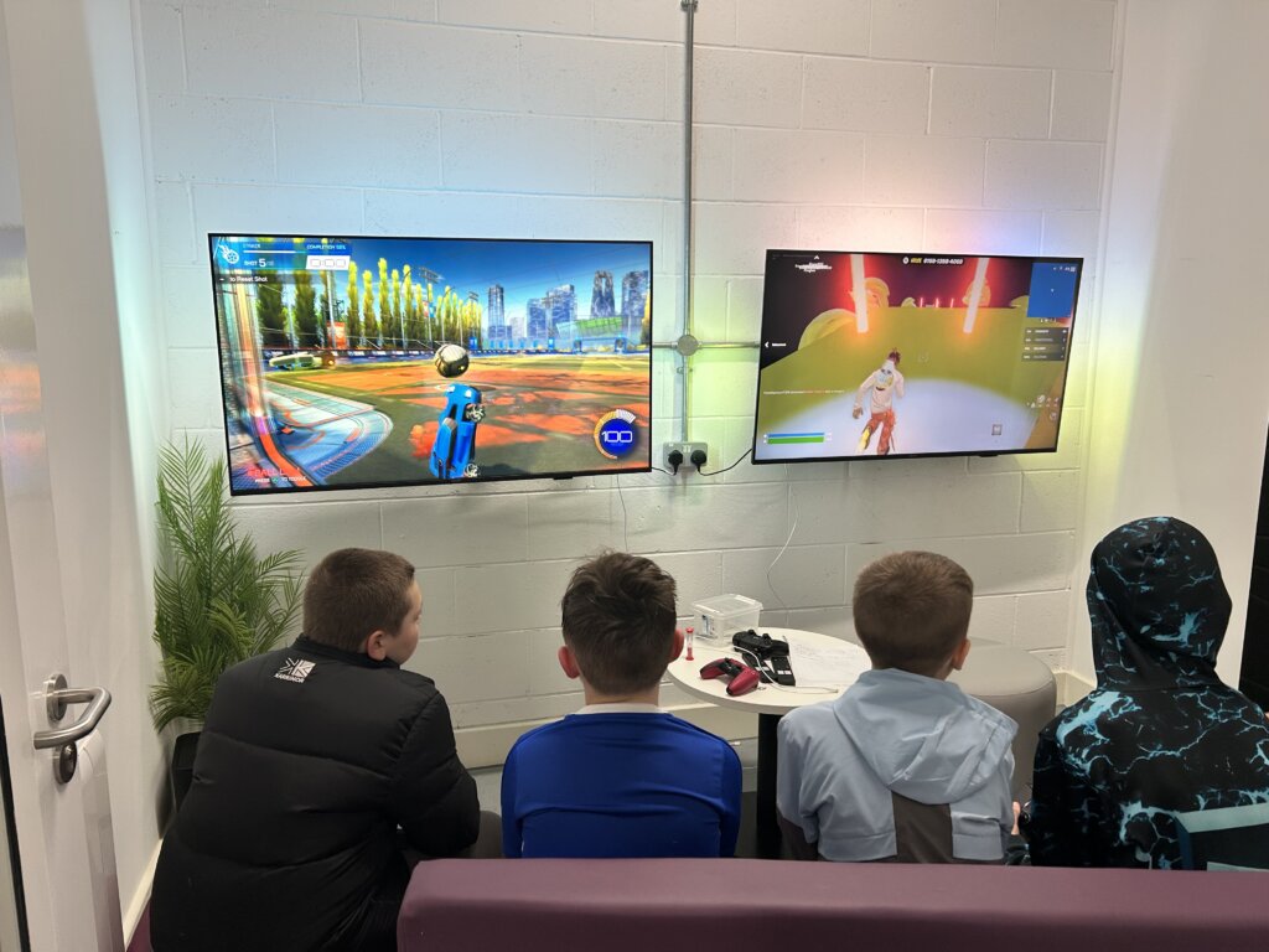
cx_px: 634
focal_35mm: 26
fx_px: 953
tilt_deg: -10.2
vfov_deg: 53.1
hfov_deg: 67.3
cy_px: 476
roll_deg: -0.2
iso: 125
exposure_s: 1/100
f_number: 1.5
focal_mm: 5.7
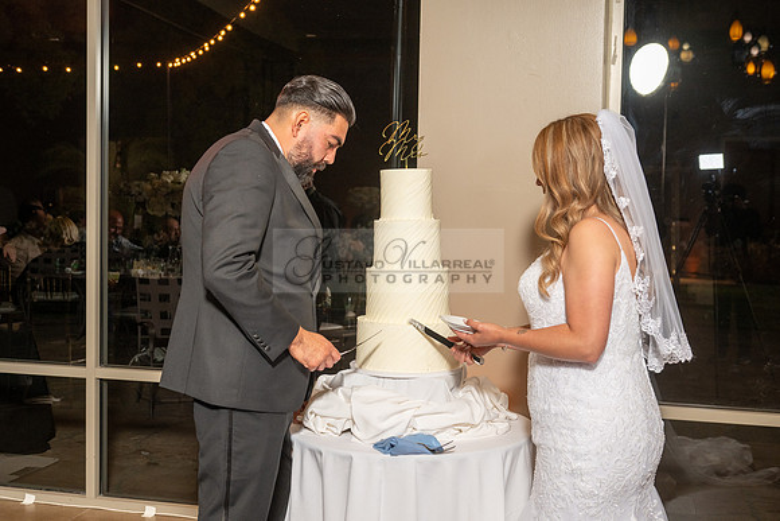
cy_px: 260
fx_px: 975
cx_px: 390
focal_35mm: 45
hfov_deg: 43.6
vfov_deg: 29.9
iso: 800
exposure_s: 1/200
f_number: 5
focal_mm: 45
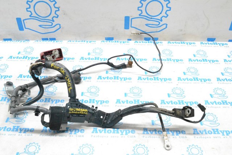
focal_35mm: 39
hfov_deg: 49.6
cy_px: 78
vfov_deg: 34.2
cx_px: 116
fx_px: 251
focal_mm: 26
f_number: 9
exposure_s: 1/160
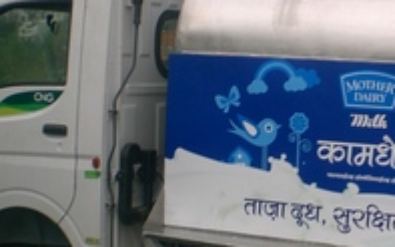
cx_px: 311
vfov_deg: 12.8
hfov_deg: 20.2
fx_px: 1098
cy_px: 132
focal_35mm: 102
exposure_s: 1/250
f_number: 4.4
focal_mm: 6.3
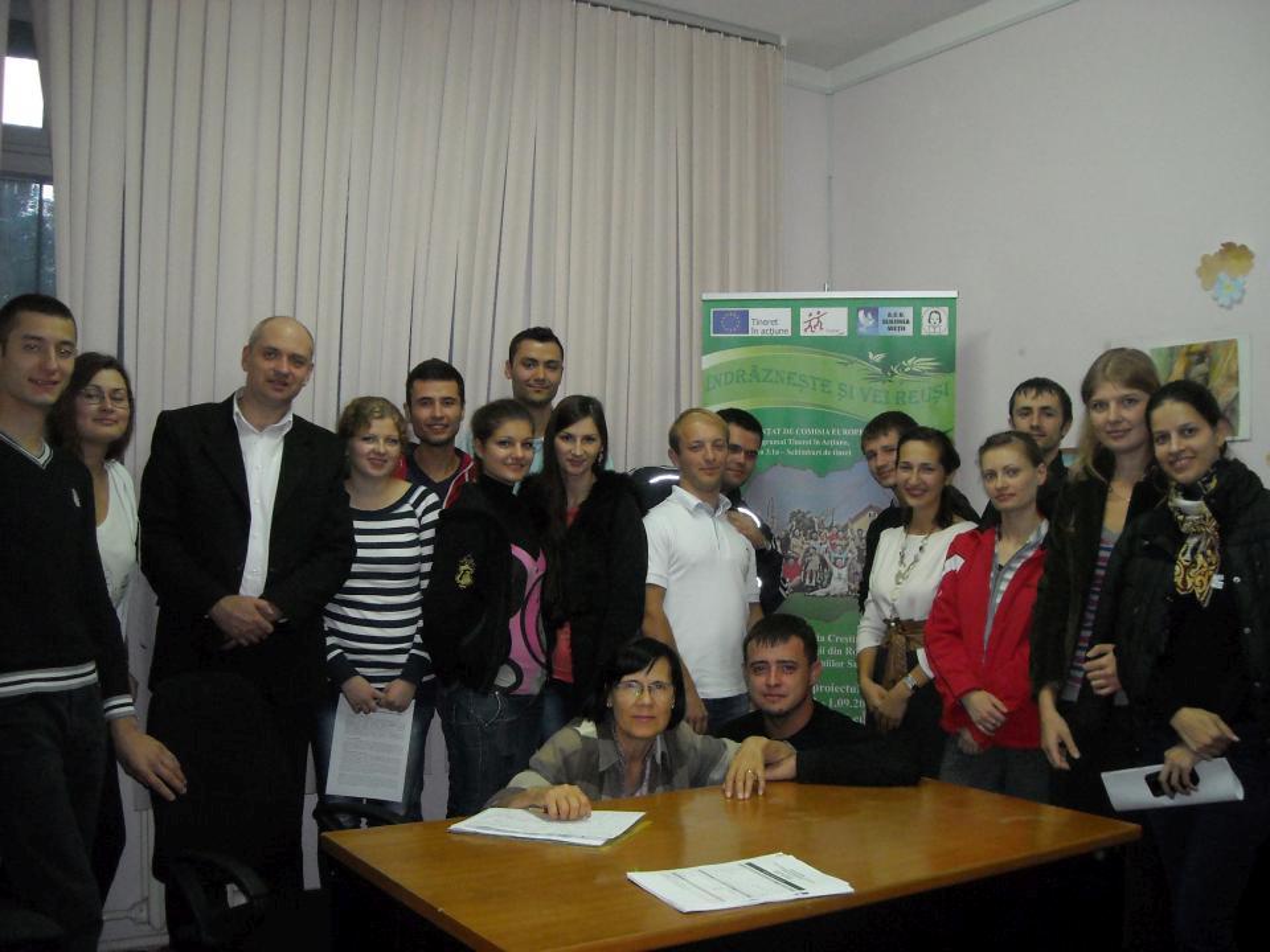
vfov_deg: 40.7
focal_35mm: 35
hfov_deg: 52.6
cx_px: 635
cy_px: 476
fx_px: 1284
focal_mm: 5.7
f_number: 2.8
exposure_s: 1/60
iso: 400
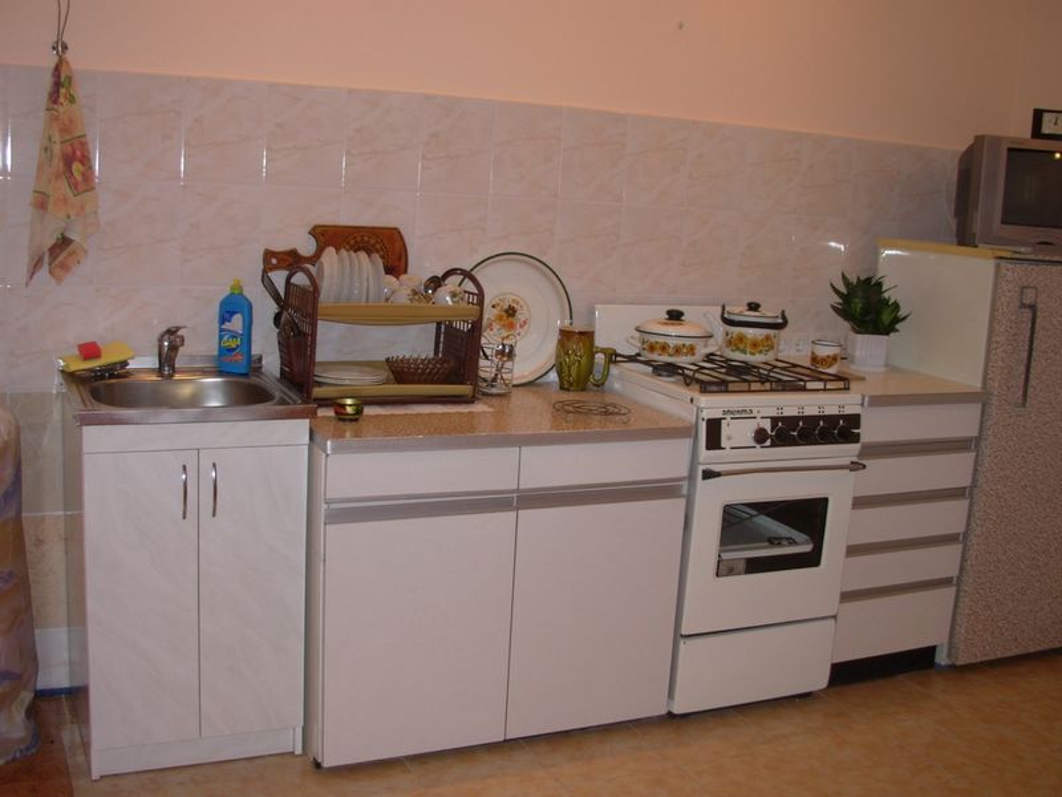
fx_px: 1166
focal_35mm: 38
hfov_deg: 49.0
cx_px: 531
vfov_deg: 37.7
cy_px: 398
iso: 50
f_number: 2.9
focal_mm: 6.3
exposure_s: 1/32
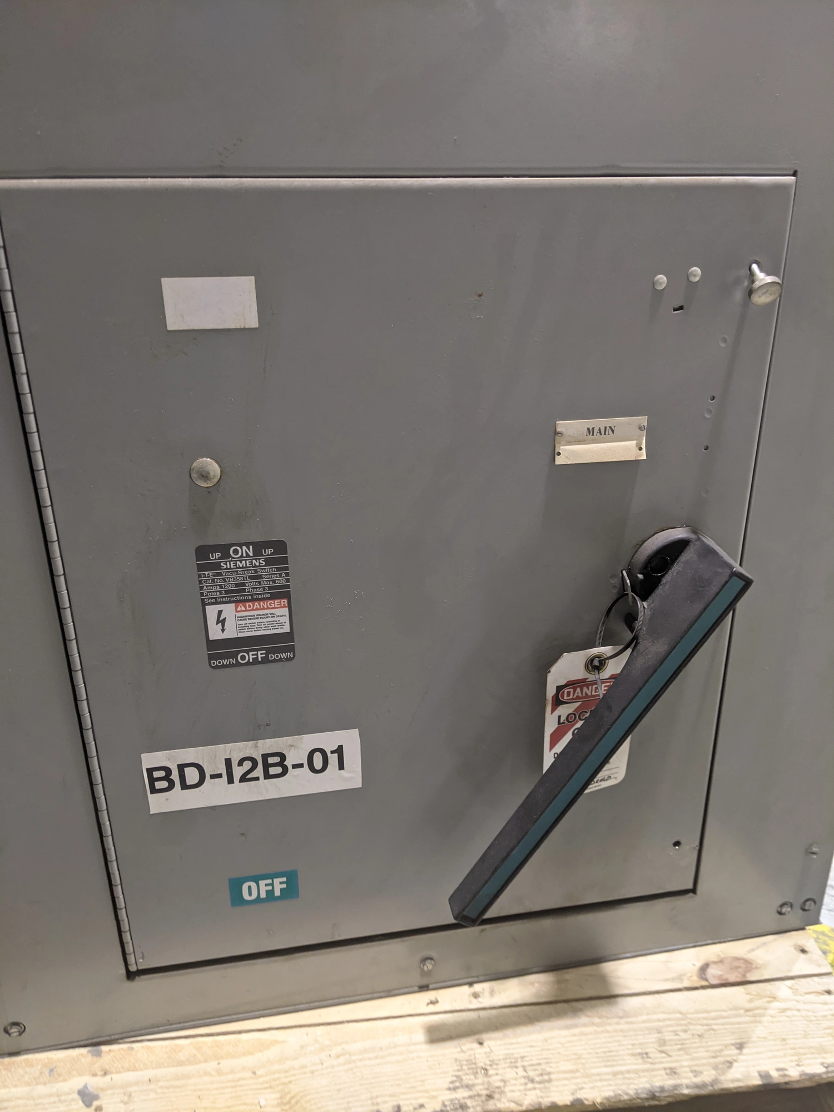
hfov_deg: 51.4
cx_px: 417
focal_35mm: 27
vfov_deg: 65.3
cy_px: 556
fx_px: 867
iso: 101
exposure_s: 1/24
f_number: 1.8
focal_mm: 4.44
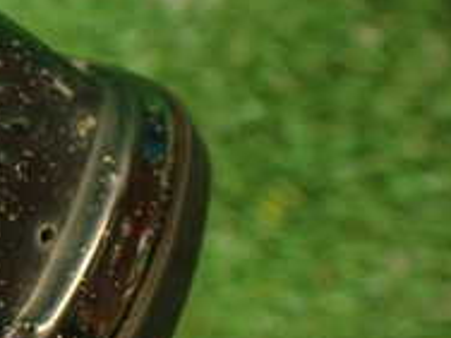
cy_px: 127
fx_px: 1329
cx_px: -240
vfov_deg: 14.5
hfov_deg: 17.2
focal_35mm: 102
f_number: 2.4
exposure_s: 1/30
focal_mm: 5.79
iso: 200
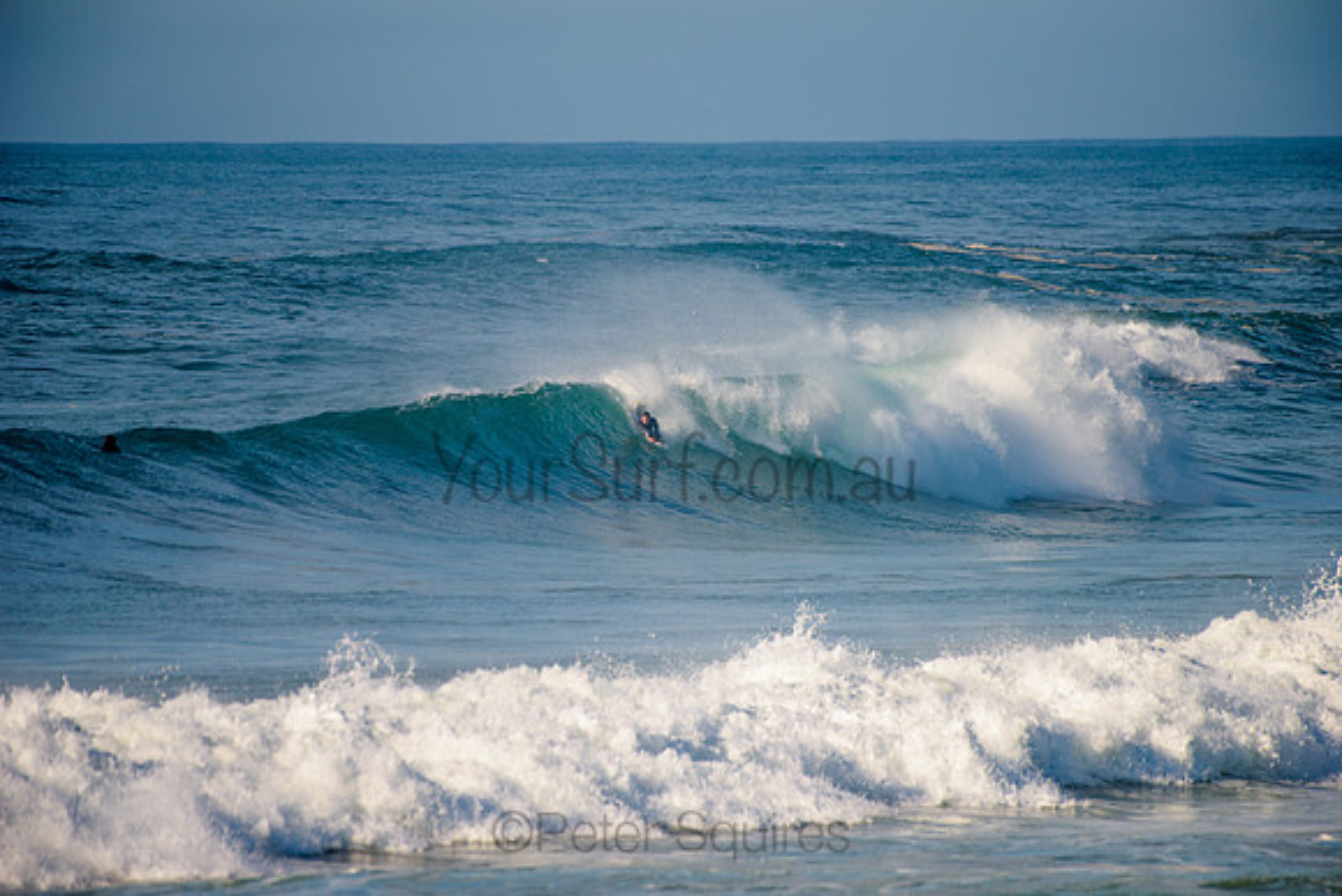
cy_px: 448
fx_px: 18642
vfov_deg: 2.8
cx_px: 671
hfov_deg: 4.1
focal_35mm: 500
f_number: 5.6
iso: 140
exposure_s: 1/1600
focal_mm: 500
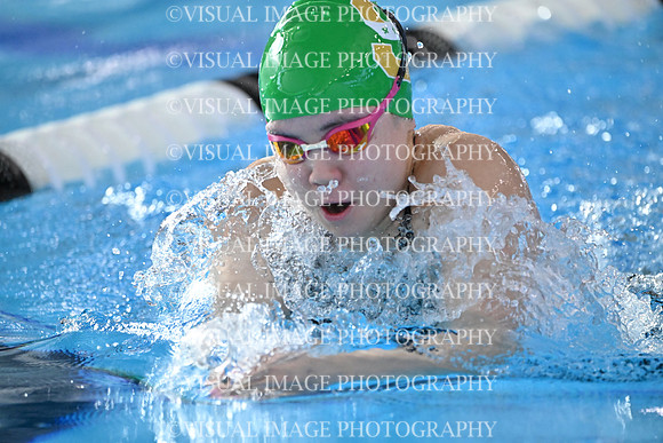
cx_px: 332
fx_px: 8842
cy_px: 222
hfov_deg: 4.3
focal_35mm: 480
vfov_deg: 2.9
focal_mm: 480
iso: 6400
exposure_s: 1/1000
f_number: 6.3
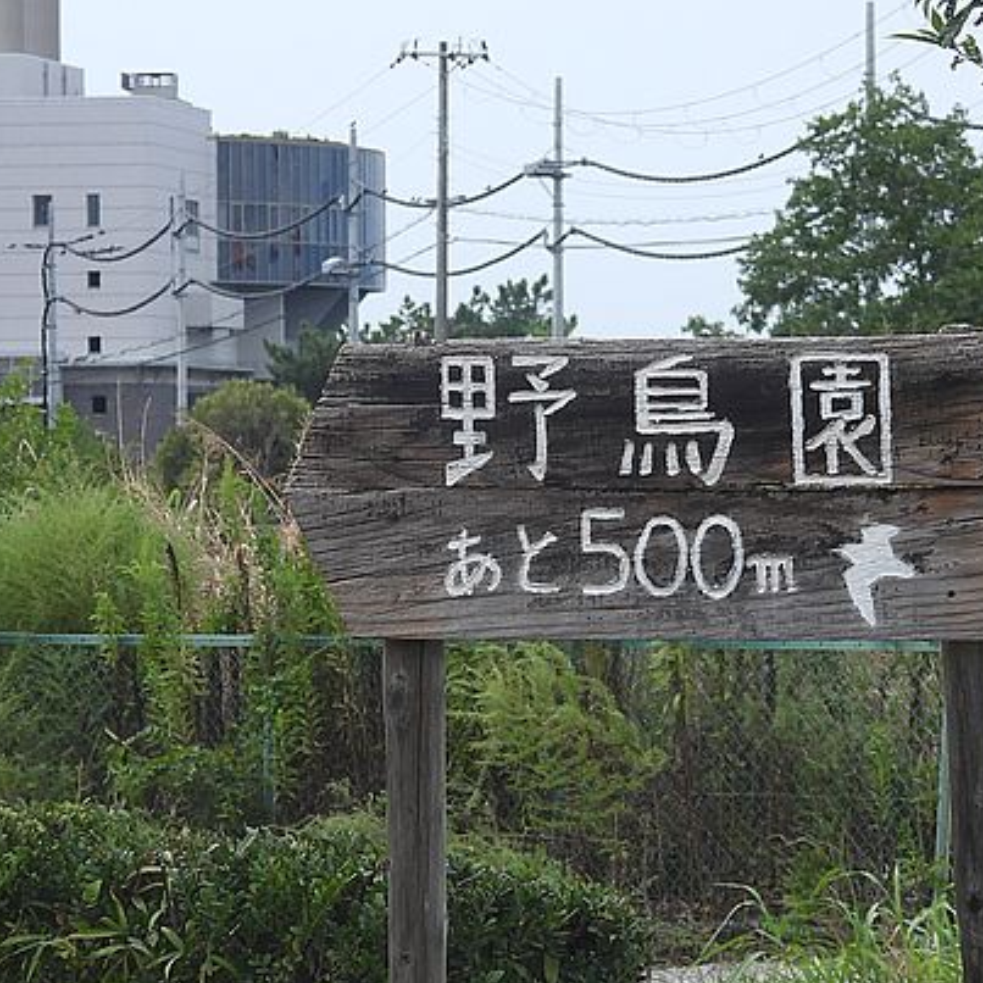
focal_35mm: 237
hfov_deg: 7.4
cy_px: 449
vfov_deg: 7.4
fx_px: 7614
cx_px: 585
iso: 100
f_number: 4
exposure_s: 1/800
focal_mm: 24.1
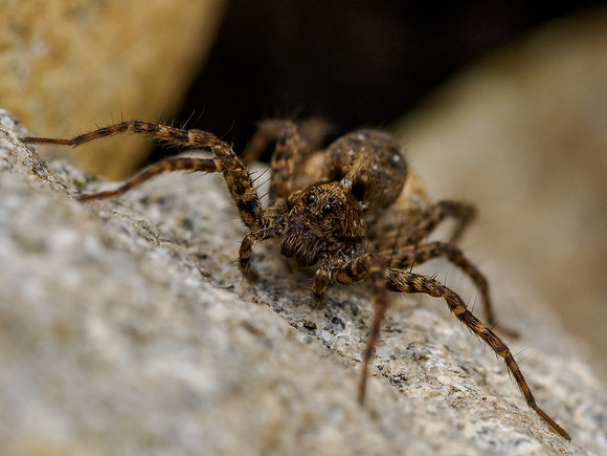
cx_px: 303
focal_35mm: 283
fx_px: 4962
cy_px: 459
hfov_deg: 7.0
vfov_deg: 5.2
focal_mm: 60
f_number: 5.6
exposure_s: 1/500
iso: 400
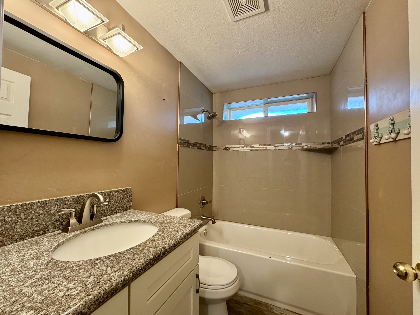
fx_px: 170
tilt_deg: +1.0
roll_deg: -1.1
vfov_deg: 85.7
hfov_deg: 102.1
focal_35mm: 14
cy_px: 158
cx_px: 210
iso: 320
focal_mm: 2.22
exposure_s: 1/60
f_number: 2.2
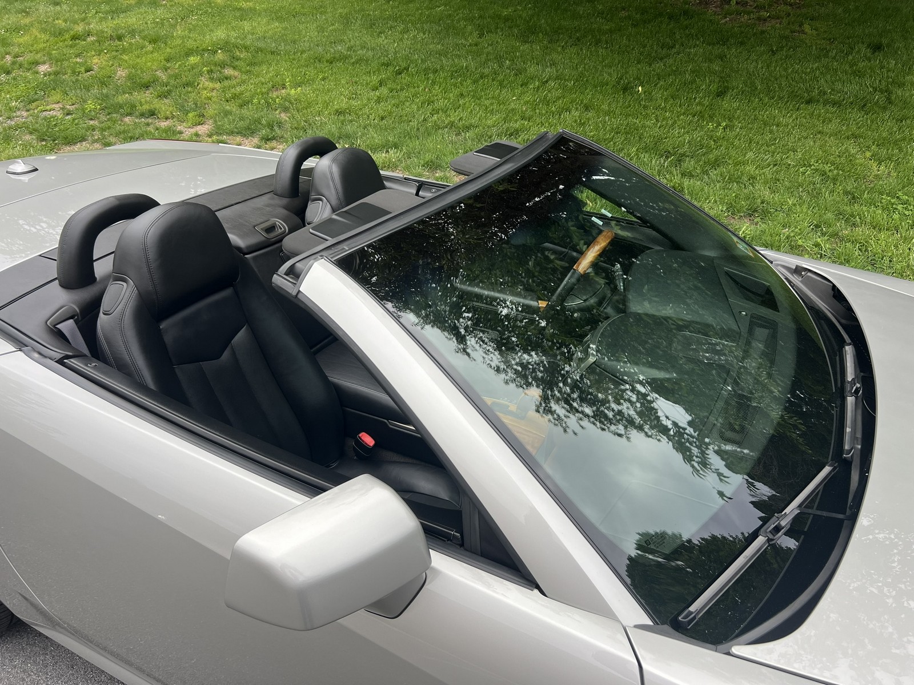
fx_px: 687
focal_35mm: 26
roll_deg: -0.2
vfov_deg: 53.1
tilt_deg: -28.8
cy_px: 342
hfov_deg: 67.3
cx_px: 457
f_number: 1.5
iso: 50
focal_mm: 5.7
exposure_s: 1/443
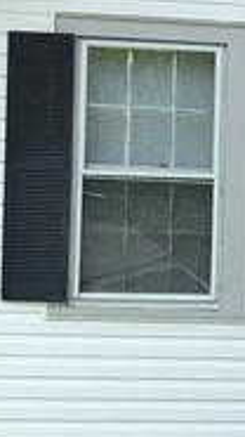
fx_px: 2022
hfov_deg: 6.3
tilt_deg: +4.6
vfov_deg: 12.3
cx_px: 780
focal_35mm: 175
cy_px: 293
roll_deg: -1.6
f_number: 2.2
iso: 25
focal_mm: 4.15
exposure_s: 1/680
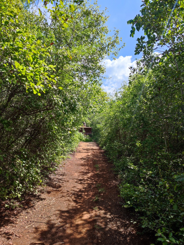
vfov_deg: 71.6
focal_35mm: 24
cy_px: 122
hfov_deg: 56.8
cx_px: 92
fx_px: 170
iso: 50
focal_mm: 5.89
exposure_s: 1/151
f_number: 1.89
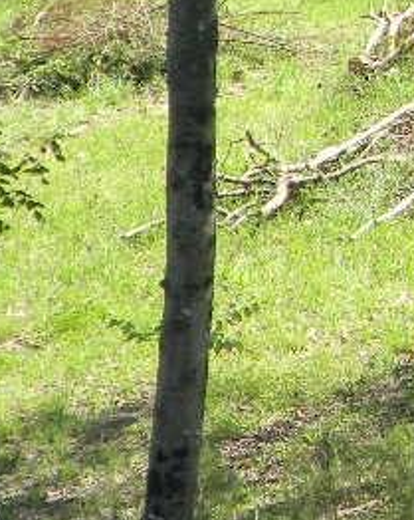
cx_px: 1004
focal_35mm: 699
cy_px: -210
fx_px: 10725
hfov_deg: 2.2
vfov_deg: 2.8
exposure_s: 1/93.5
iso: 80
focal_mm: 33.1
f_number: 5.2
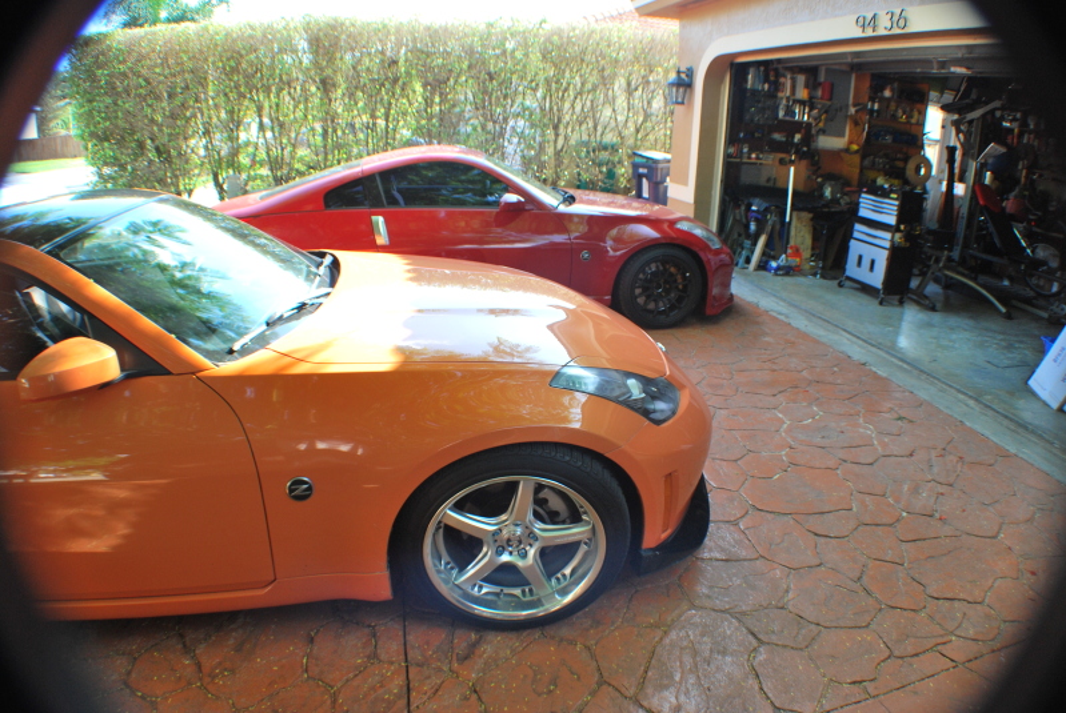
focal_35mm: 27
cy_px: 356
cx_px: 533
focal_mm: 18
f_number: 5
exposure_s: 1/100
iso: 200
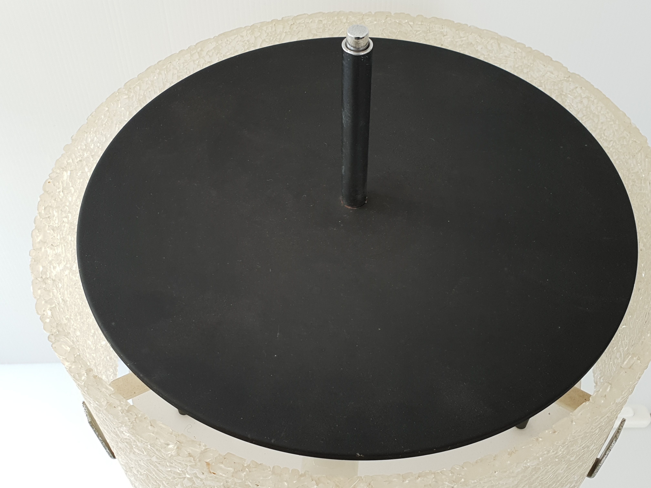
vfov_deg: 53.1
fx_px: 489
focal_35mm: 26
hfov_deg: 67.3
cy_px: 244
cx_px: 326
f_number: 2.4
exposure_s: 1/60
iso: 50
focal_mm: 4.3
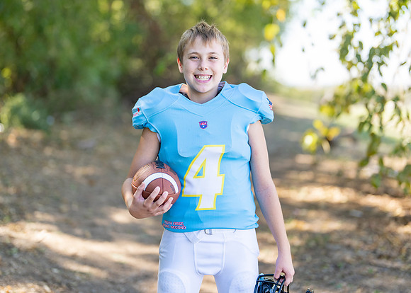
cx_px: 204
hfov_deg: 31.7
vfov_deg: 22.9
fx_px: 723
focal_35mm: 62
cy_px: 120
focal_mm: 50
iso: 100
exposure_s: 1/1250
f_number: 1.2
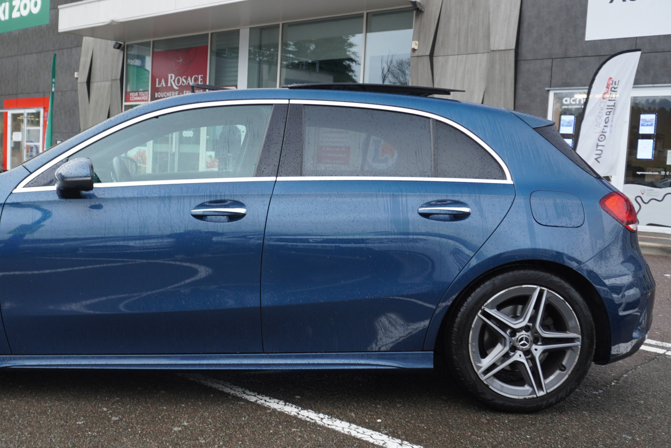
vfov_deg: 32.8
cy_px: 226
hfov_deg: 46.7
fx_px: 761
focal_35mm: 41
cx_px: 215
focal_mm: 17
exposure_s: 1/30
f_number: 3.5
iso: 125
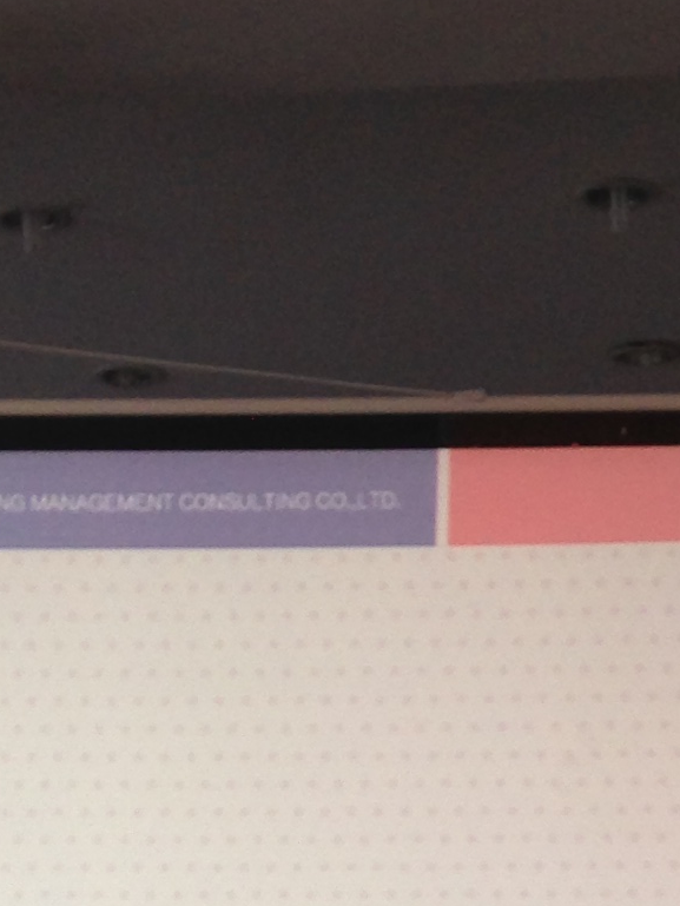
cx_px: 430
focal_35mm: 140
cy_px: 1401
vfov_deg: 13.2
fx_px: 3666
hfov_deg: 10.6
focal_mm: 4.12
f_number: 2.4
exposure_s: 1/30
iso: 50
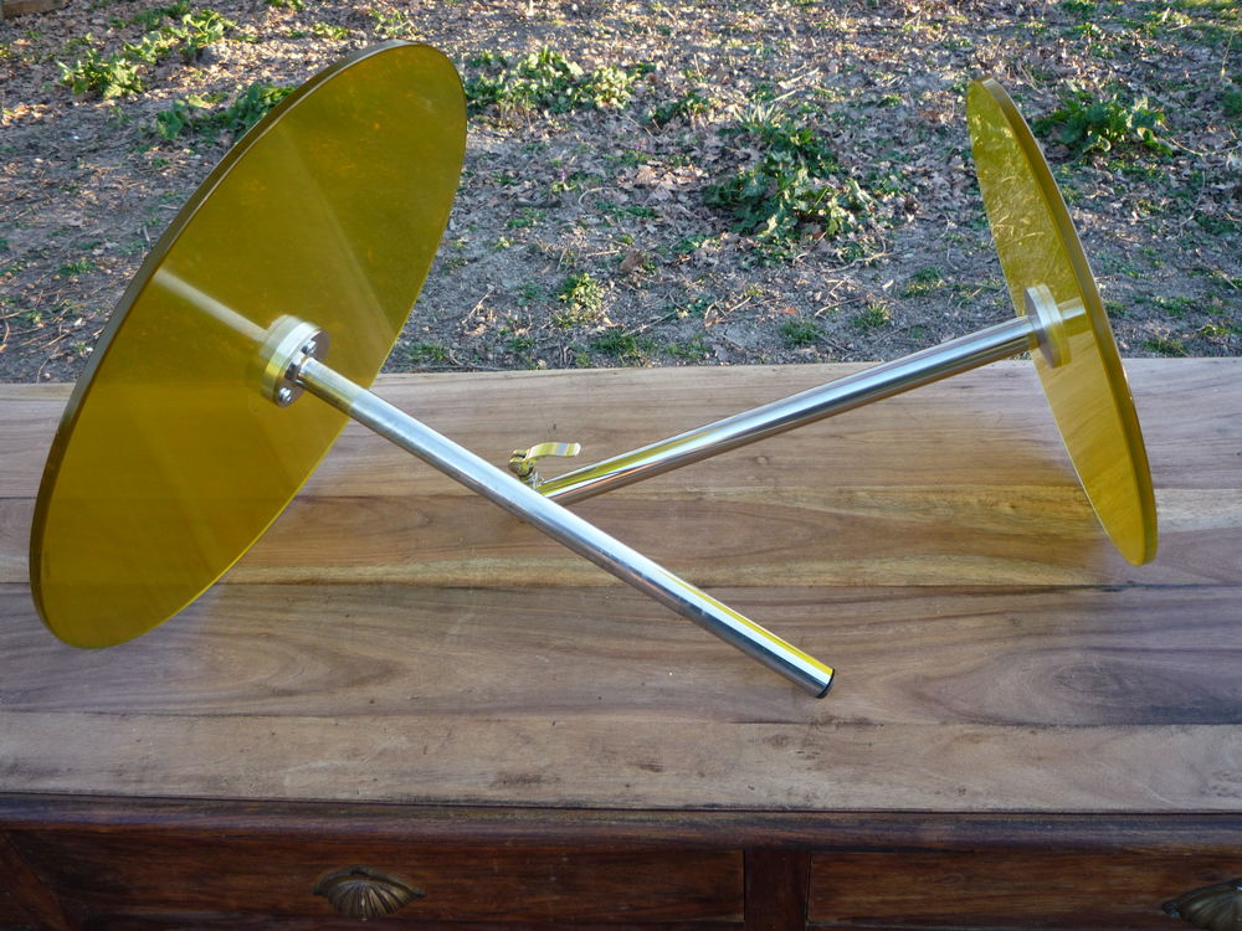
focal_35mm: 30
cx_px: 621
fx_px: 1076
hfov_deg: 60.0
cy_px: 466
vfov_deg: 46.8
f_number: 3.3
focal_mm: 5.2
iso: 100
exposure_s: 1/50
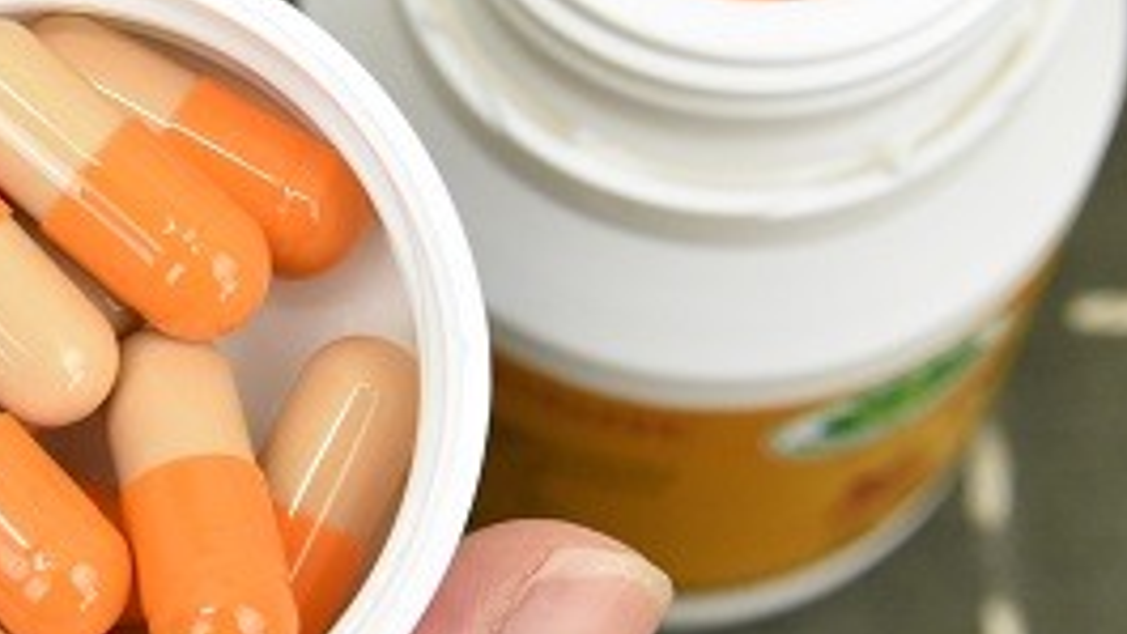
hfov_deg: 12.0
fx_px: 5319
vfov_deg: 6.8
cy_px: 230
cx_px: 128
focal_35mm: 178
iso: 2500
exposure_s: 1/60
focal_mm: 50
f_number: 10
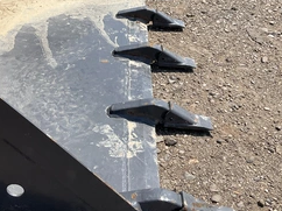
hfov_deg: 39.6
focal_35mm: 48
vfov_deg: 30.1
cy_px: 79
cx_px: 115
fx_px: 391
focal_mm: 3
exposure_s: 1/1342
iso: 25
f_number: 1.8
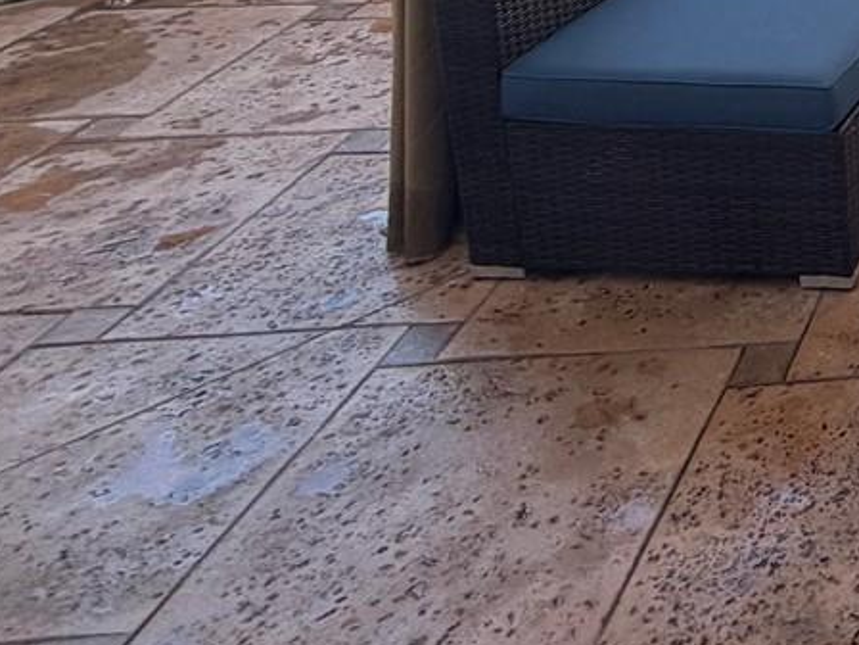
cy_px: -250
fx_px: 1241
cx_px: 1400
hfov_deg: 24.9
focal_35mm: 50
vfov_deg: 24.4
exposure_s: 1/256
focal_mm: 2.22
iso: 40
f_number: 2.2
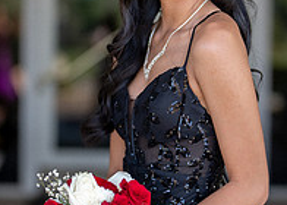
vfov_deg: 9.2
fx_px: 1280
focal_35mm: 157
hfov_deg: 12.8
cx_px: 166
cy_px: 85
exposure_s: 1/2000
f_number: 1.2
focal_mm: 50
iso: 160
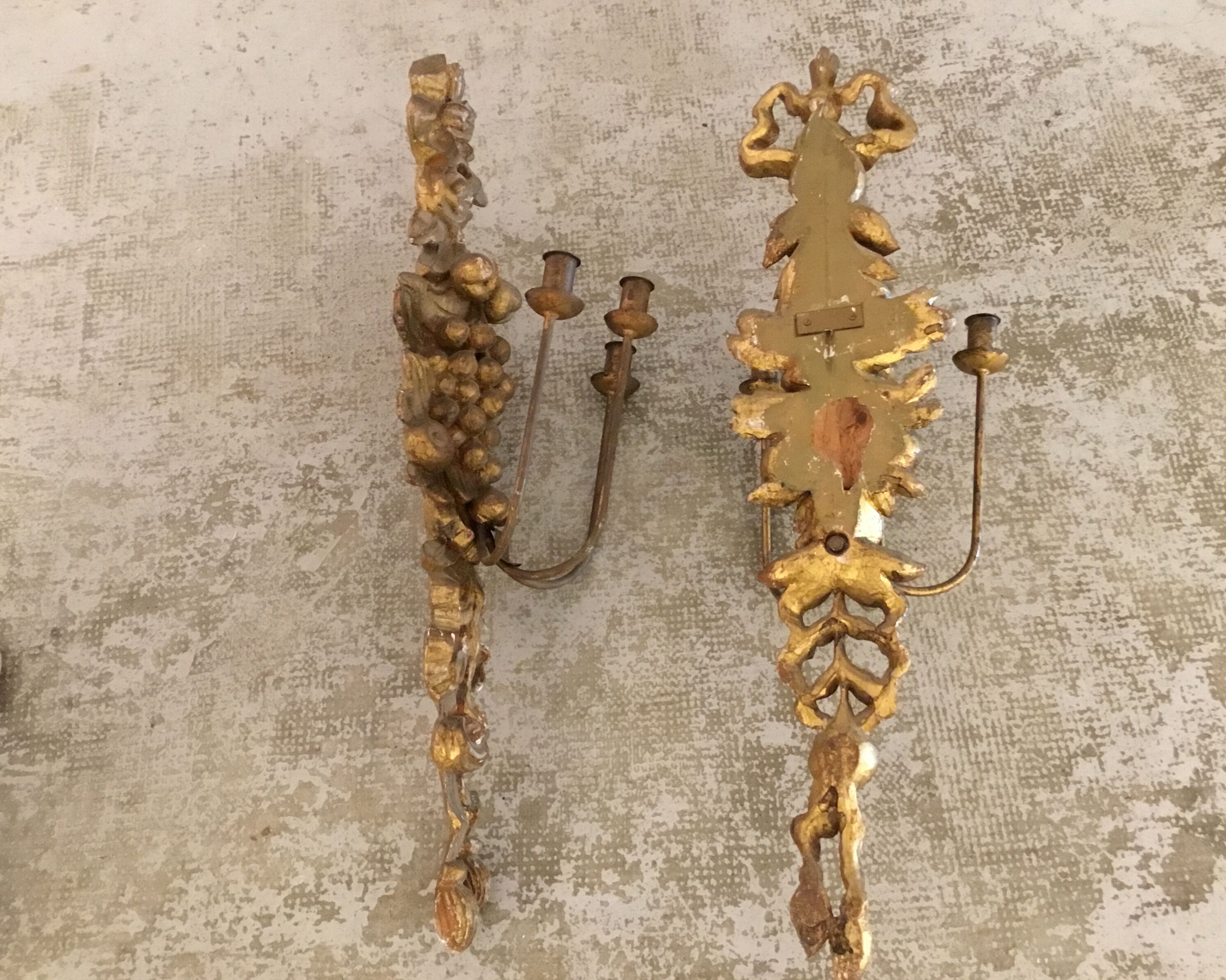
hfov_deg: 54.2
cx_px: 627
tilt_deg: -65.0
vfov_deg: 44.5
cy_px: 481
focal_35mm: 33
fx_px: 1197
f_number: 2.4
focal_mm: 3.3
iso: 400
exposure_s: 1/17
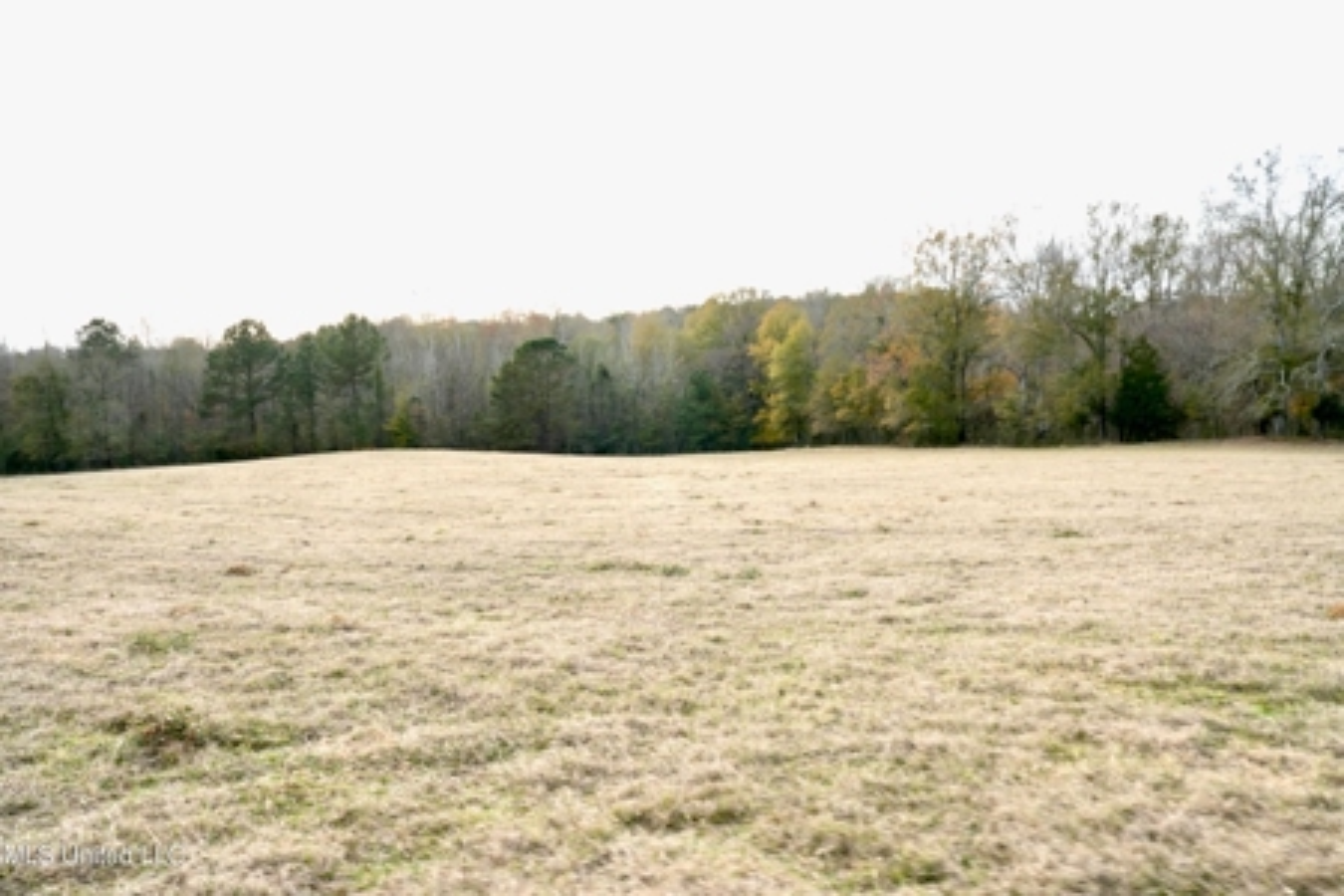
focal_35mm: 30
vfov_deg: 43.6
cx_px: 672
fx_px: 1120
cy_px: 448
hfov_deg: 61.9
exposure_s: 1/40
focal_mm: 30
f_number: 20
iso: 320
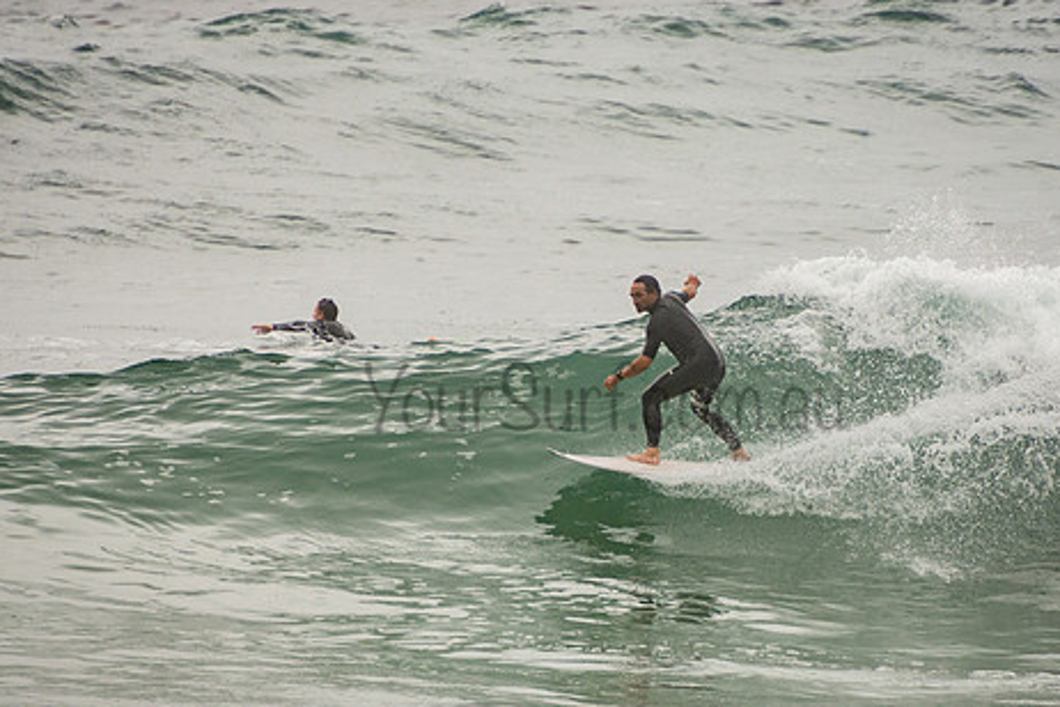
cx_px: 601
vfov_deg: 1.8
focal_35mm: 753
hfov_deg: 2.7
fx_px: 22170
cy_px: 378
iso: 360
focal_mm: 400
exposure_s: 1/1250
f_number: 5.6
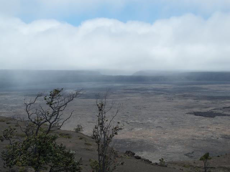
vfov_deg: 32.2
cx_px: 115
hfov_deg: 42.1
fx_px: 299
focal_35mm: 45
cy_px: 86
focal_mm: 9.7
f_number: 4.5
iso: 100
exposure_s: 1/864
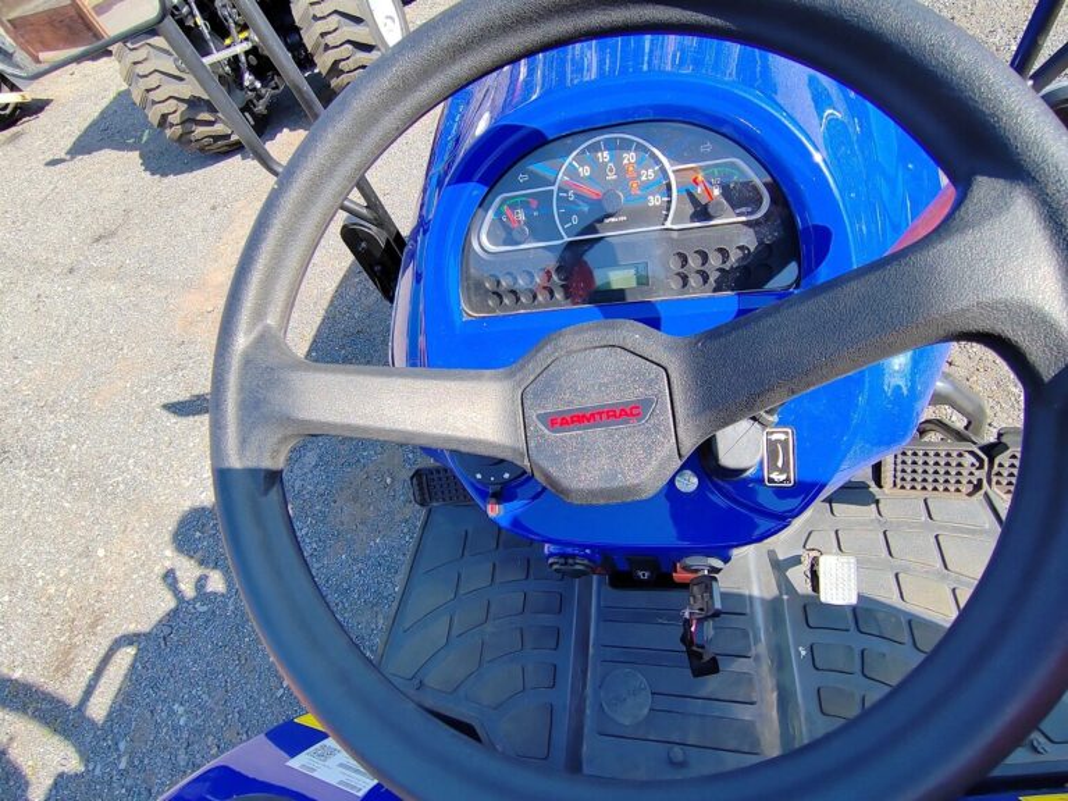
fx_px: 617
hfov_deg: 81.7
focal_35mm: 20
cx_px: 534
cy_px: 400
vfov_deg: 66.0
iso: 100
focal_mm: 2.16
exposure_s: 1/340
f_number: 2.2
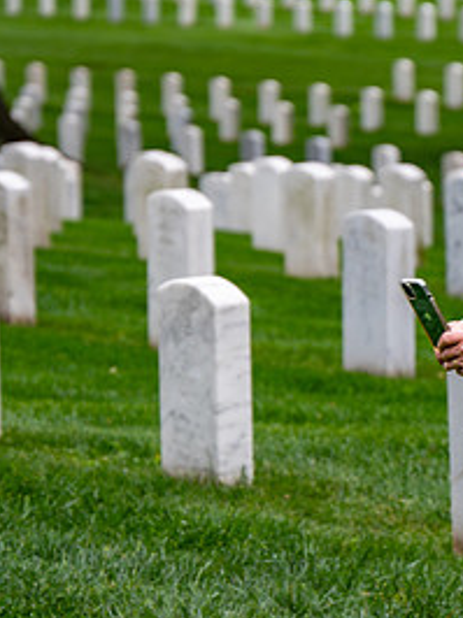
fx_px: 5805
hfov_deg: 4.6
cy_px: 386
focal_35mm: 325
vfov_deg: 6.1
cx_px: 484
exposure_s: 1/100
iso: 160
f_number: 6.3
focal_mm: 155
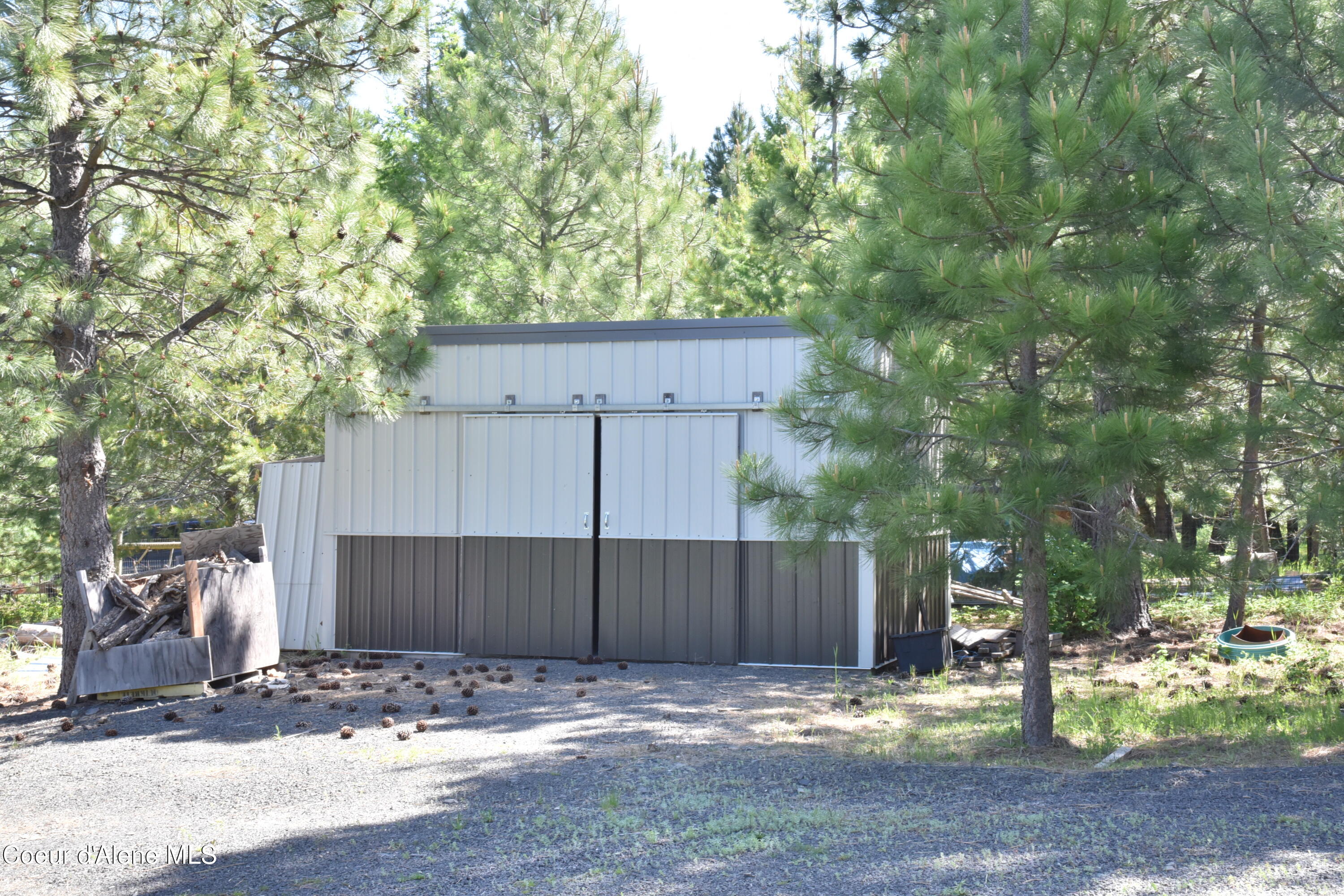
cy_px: 448
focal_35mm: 48
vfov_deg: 28.1
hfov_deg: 41.1
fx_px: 1792
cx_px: 672
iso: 1250
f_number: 22
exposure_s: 1/50
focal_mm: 48
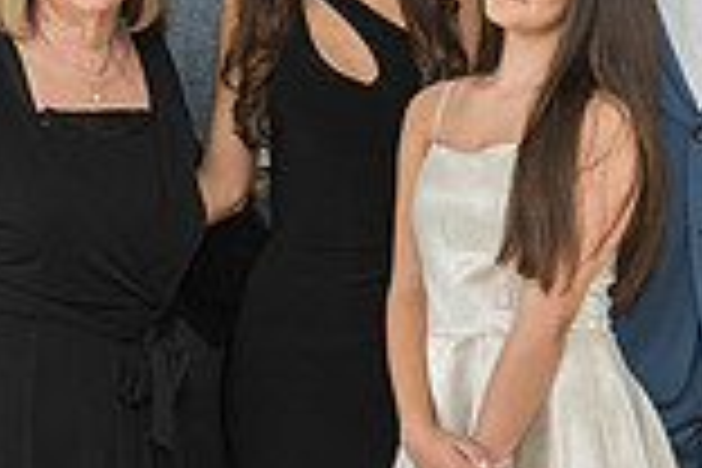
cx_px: 303
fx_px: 3237
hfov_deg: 12.4
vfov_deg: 8.3
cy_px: 203
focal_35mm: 166
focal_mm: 40
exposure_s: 1/125
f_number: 4.5
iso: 640
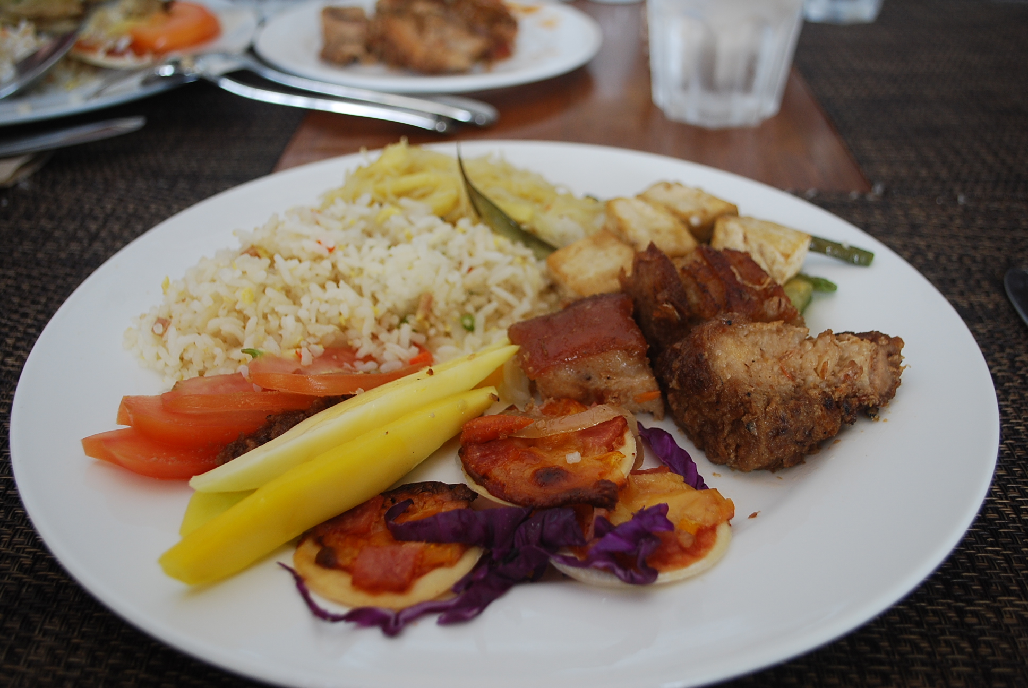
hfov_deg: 53.1
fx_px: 1029
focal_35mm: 36
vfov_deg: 37.0
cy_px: 344
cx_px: 514
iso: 220
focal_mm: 24
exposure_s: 1/30
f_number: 4.2
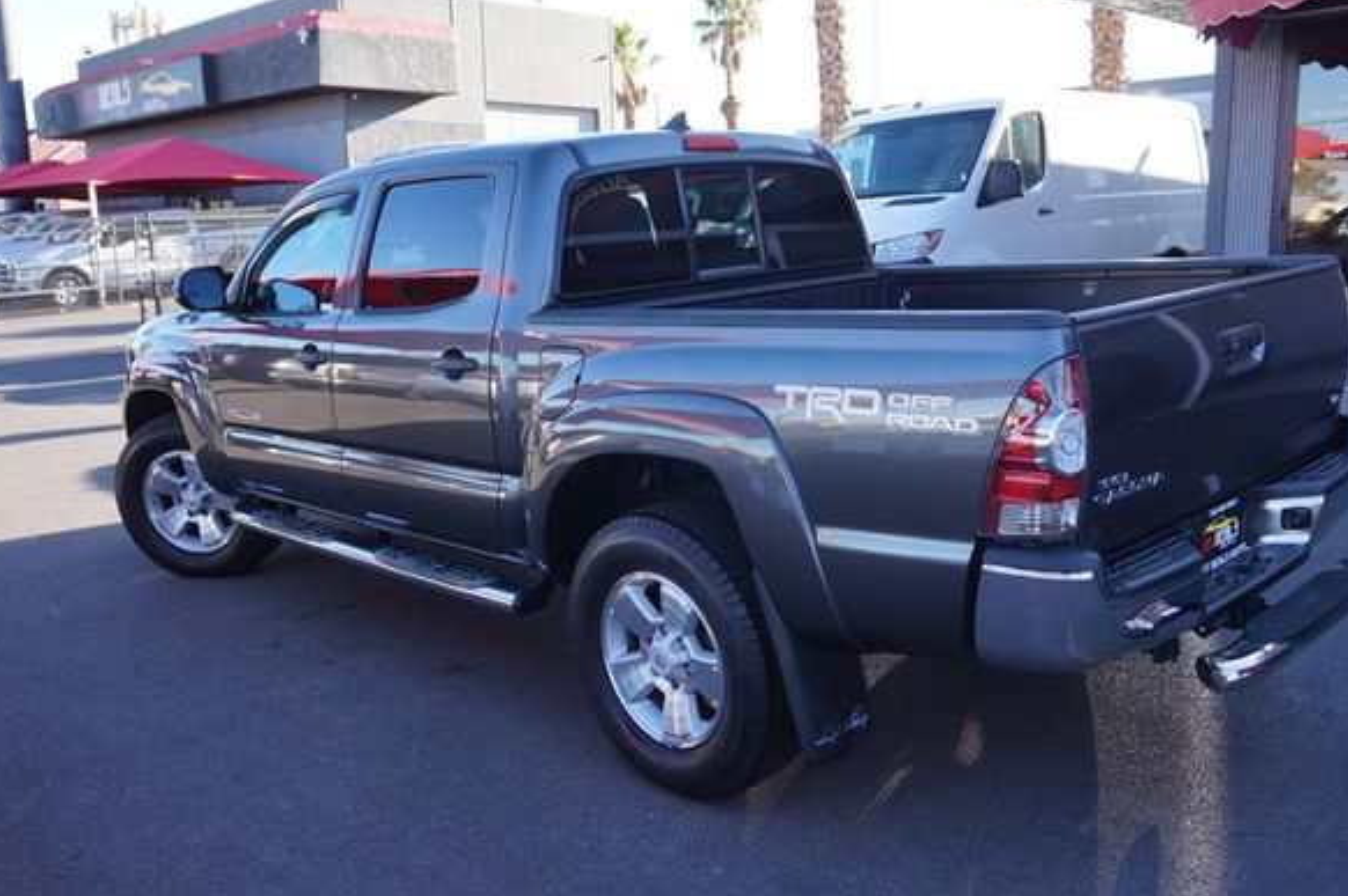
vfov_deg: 39.9
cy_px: 465
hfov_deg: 57.2
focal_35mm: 33
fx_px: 1235
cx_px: 727
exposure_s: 1/80
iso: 100
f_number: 5.6
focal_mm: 20
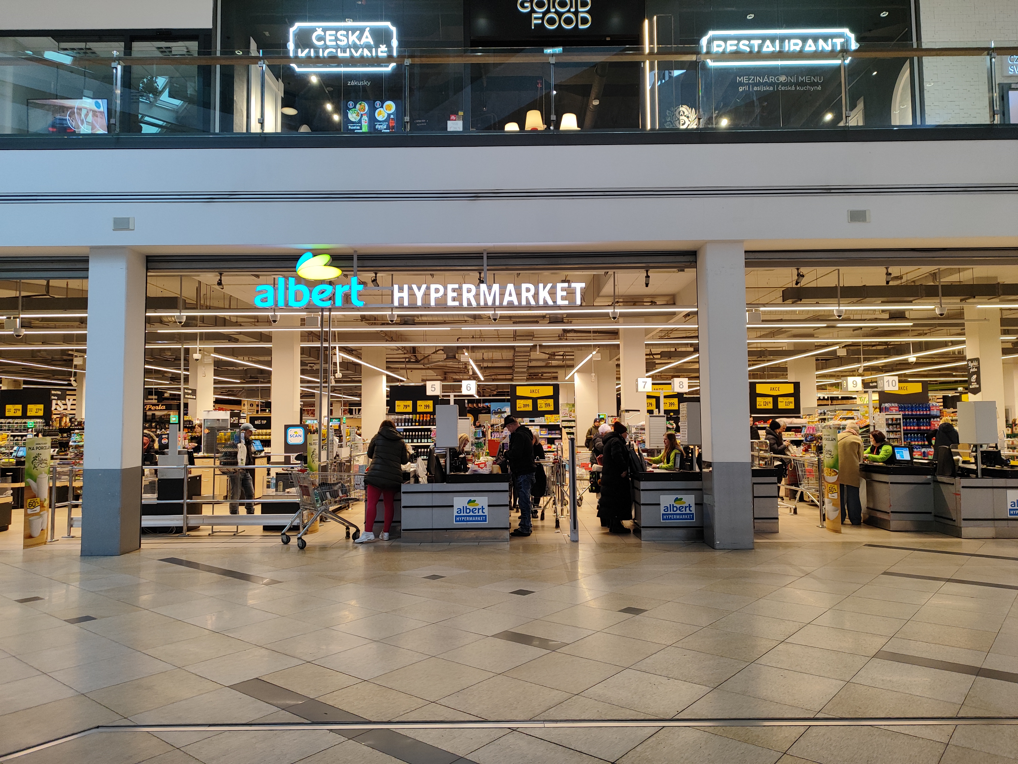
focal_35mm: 24
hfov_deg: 71.6
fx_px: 706
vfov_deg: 56.8
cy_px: 382
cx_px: 509
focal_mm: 5.89
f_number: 1.89
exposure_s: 1/100
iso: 448
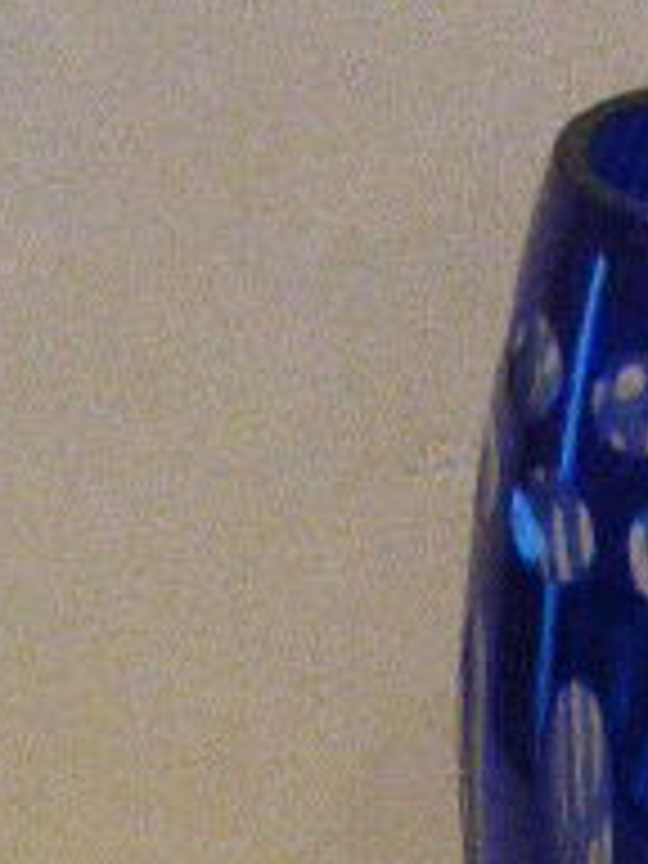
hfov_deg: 10.2
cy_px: 446
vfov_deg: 13.8
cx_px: 734
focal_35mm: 143
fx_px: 3569
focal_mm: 7.4
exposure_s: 1/30
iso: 1600
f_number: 3.9
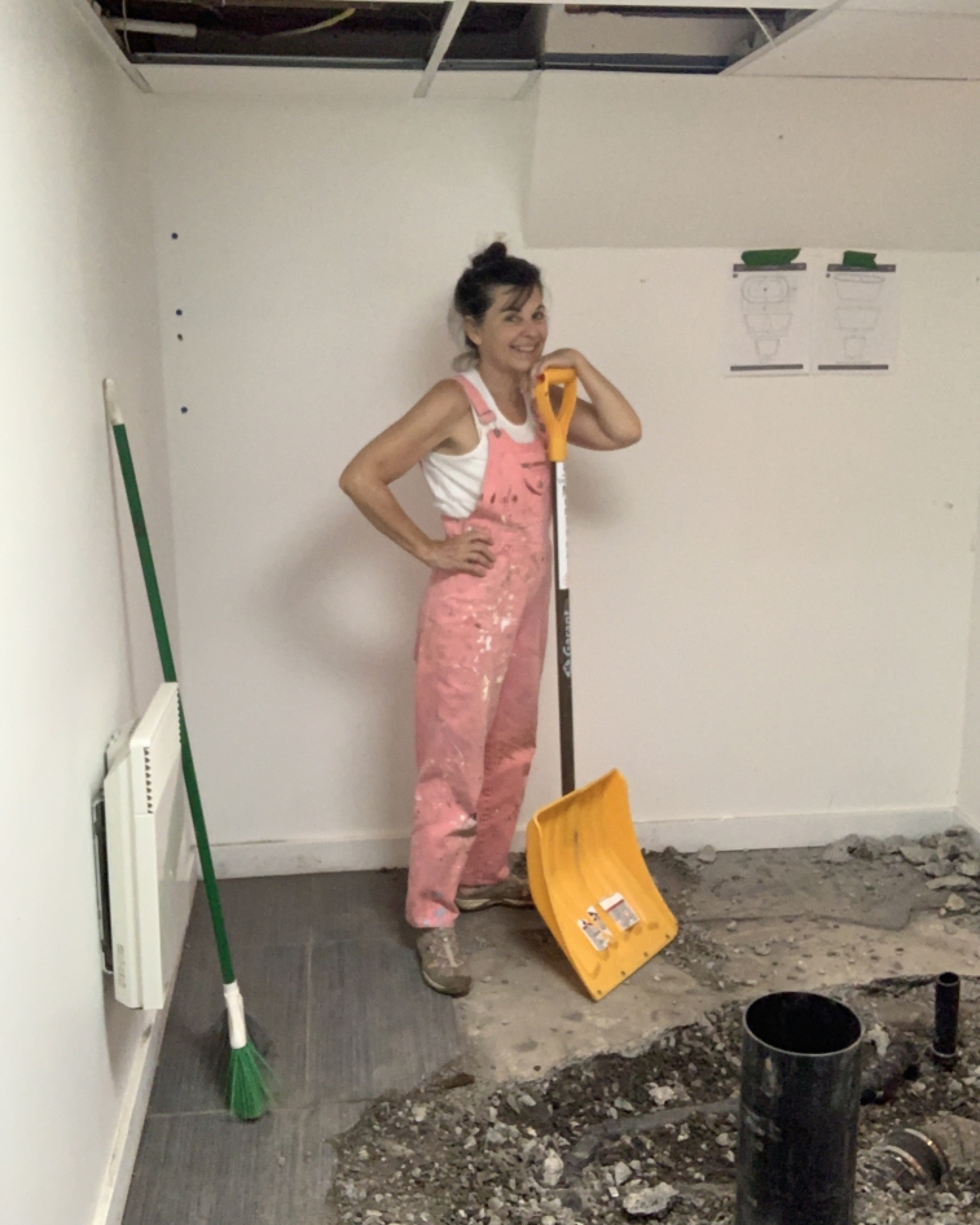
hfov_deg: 43.4
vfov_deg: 52.8
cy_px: 585
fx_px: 1232
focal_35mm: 34
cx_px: 489
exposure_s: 1/60
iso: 200
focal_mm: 2.87
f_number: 2.2
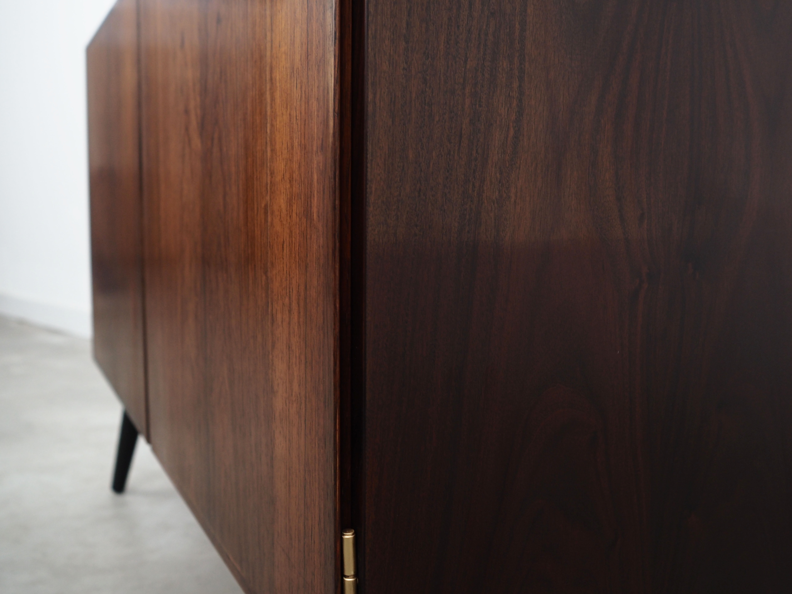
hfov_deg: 54.0
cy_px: 297
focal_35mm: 34
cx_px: 396
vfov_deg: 41.8
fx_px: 778
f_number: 2.8
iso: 500
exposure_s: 1/50
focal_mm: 17
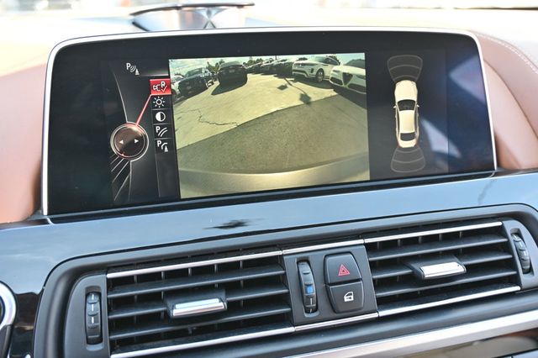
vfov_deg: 39.9
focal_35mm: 33
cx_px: 269
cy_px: 179
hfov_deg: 57.2
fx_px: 493
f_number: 4
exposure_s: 1/160
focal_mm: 22
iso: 400
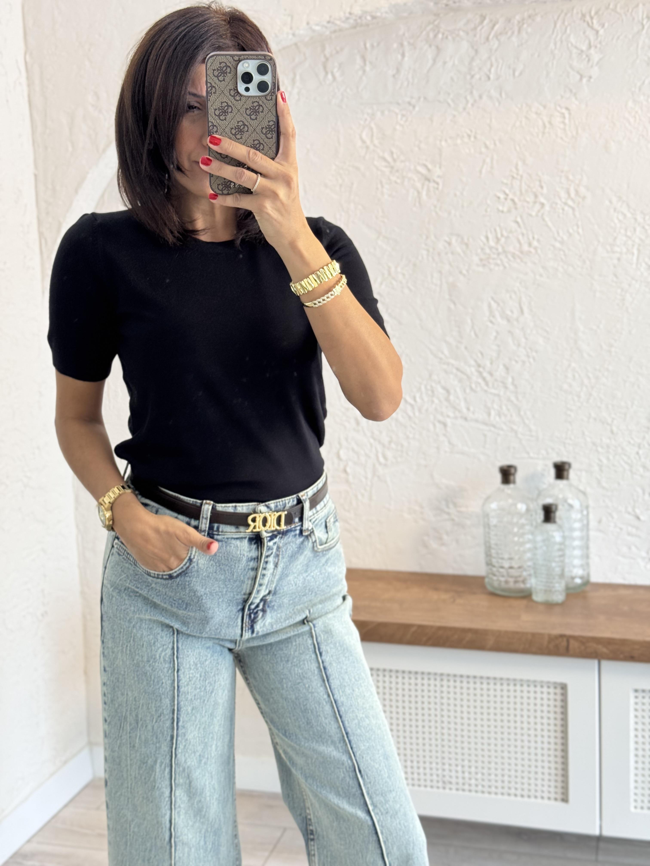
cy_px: 433
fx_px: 1202
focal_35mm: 48
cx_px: 325
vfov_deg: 39.7
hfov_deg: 30.3
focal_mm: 6.76
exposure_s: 1/79
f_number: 1.78
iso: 100
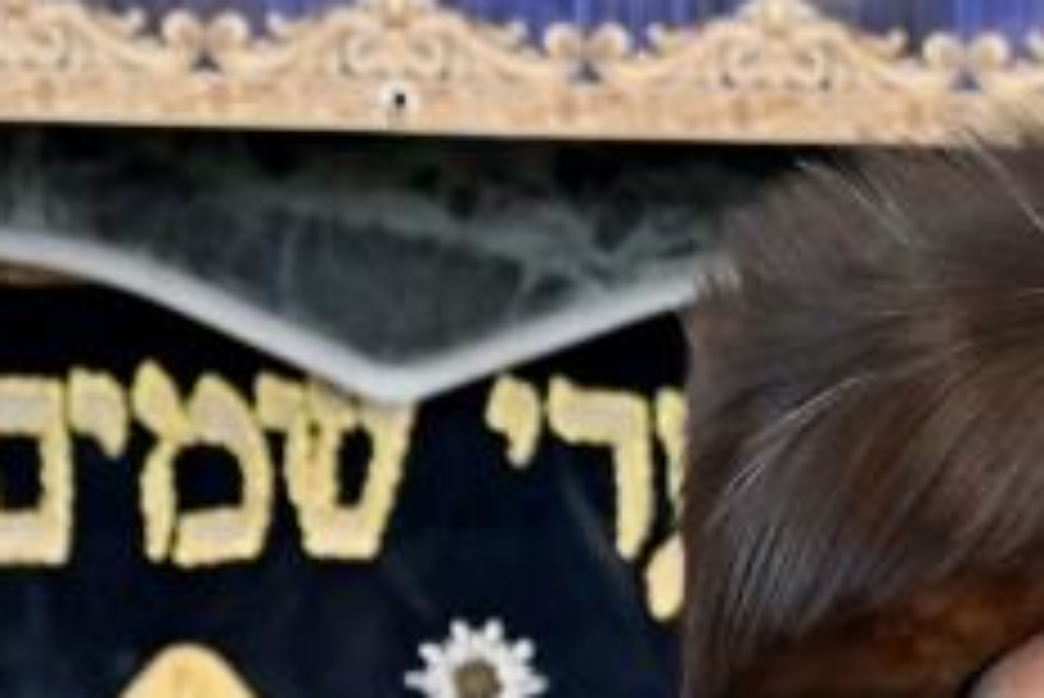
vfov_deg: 1.7
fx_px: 23039
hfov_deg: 2.6
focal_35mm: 794
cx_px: 1269
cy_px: 1270
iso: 800
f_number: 4
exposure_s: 1/320
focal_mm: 120
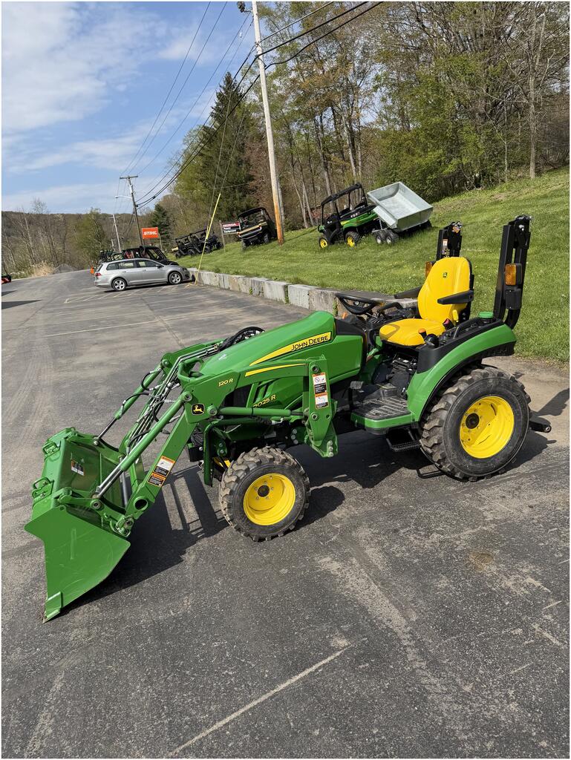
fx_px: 527
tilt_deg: -15.0
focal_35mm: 24
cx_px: 286
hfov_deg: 56.9
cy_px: 380
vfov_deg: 71.6
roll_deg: +7.8
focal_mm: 6.76
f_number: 1.78
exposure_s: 1/4167
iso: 80
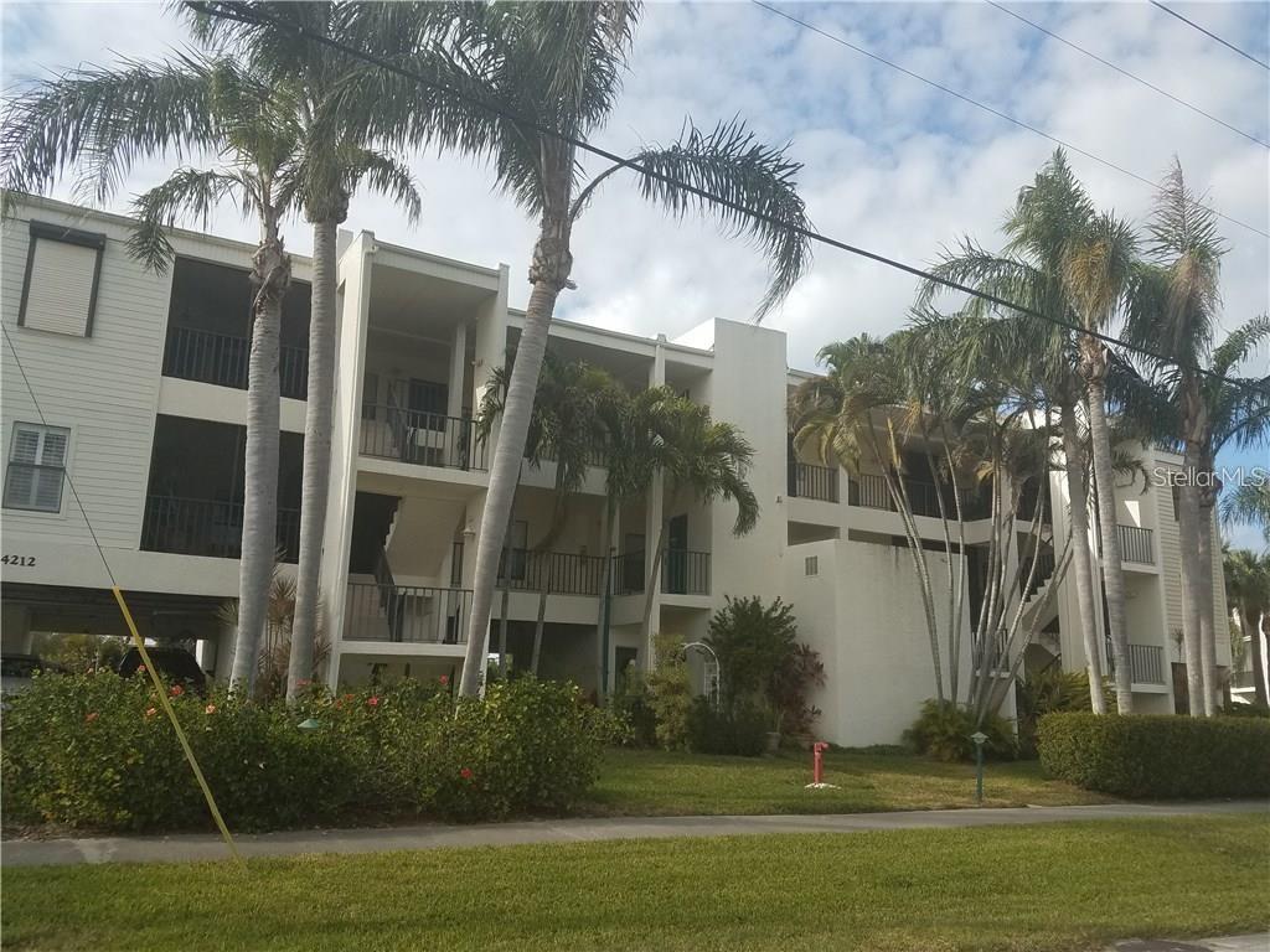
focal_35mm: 26
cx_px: 635
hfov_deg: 67.3
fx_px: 954
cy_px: 476
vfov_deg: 53.1
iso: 40
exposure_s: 1/1728
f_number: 1.7
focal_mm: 4.2
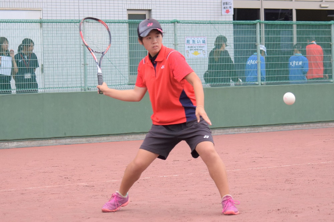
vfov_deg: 14.0
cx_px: 167
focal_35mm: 98
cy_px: 111
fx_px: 904
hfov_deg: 20.9
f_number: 4.5
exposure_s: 1/1600
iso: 1250
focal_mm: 65
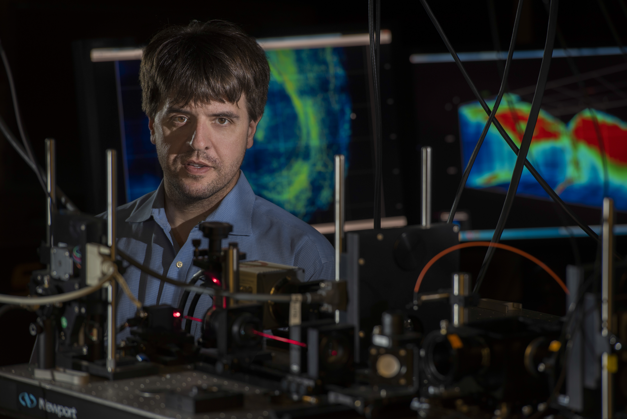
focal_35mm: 200
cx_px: 314
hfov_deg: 10.3
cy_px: 210
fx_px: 3484
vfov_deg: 6.9
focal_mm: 200
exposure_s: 1/20
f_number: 4
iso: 320
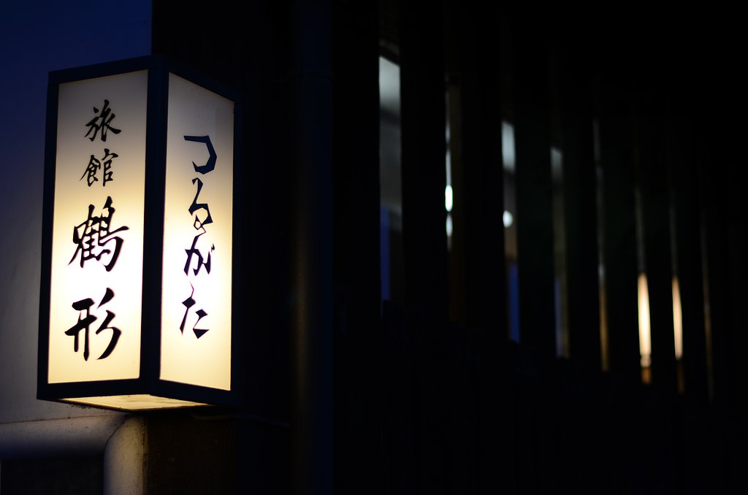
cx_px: 374
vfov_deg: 18.1
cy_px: 248
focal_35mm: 75
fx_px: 1555
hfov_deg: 27.0
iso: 200
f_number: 2
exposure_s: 1/125
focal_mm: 50
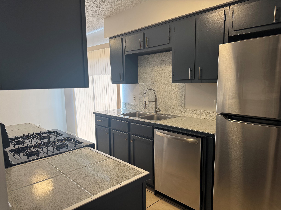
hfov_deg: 71.6
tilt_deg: -6.9
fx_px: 195
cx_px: 140
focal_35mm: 24
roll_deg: +1.3
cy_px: 105
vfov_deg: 56.8
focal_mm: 6.76
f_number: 1.78
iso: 125
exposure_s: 1/120
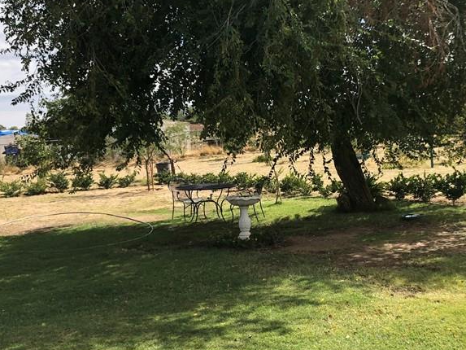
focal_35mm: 50
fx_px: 673
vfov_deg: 29.1
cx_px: 298
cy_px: 176
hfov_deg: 37.9
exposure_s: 1/1656
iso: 20
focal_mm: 3.99
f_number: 1.8
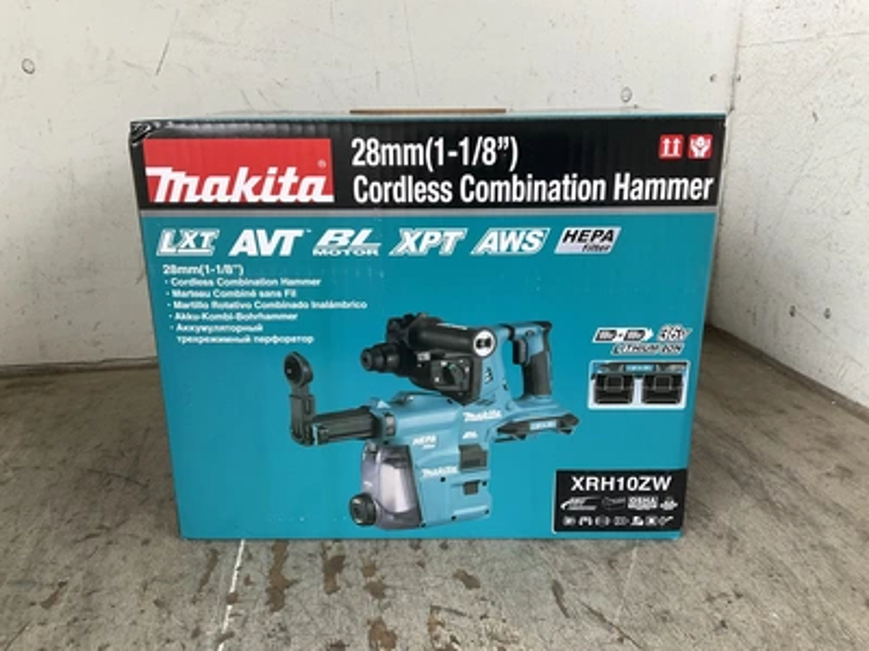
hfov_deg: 61.7
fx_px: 728
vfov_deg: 48.2
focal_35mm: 29
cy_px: 326
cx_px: 434
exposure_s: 1/122
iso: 25
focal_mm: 3
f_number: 1.8
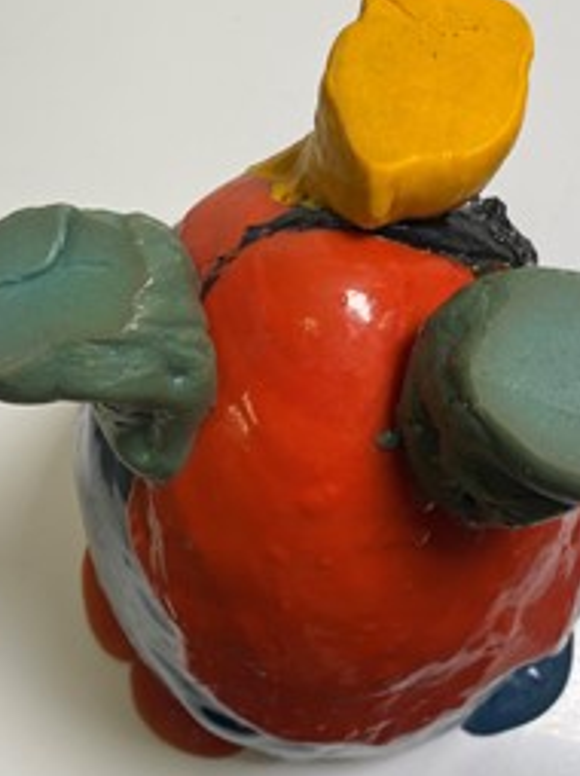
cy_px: 281
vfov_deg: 45.3
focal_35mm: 41
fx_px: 917
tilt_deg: -64.4
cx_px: 333
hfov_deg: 35.0
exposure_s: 1/187
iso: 32
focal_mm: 4.25
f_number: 1.8
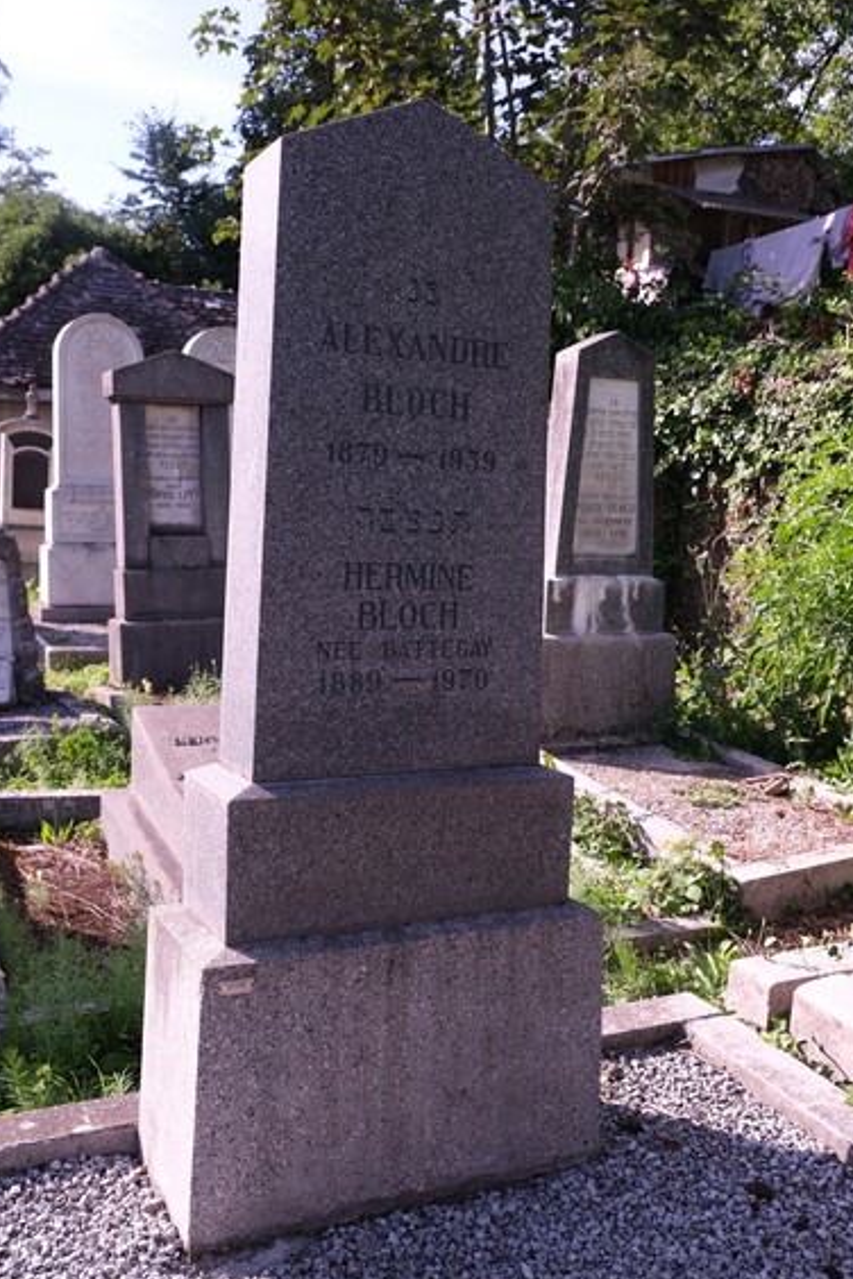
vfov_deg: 57.2
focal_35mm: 33
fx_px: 1173
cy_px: 660
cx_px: 417
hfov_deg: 40.0
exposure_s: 1/210
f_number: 5.6
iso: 160
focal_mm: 20.5
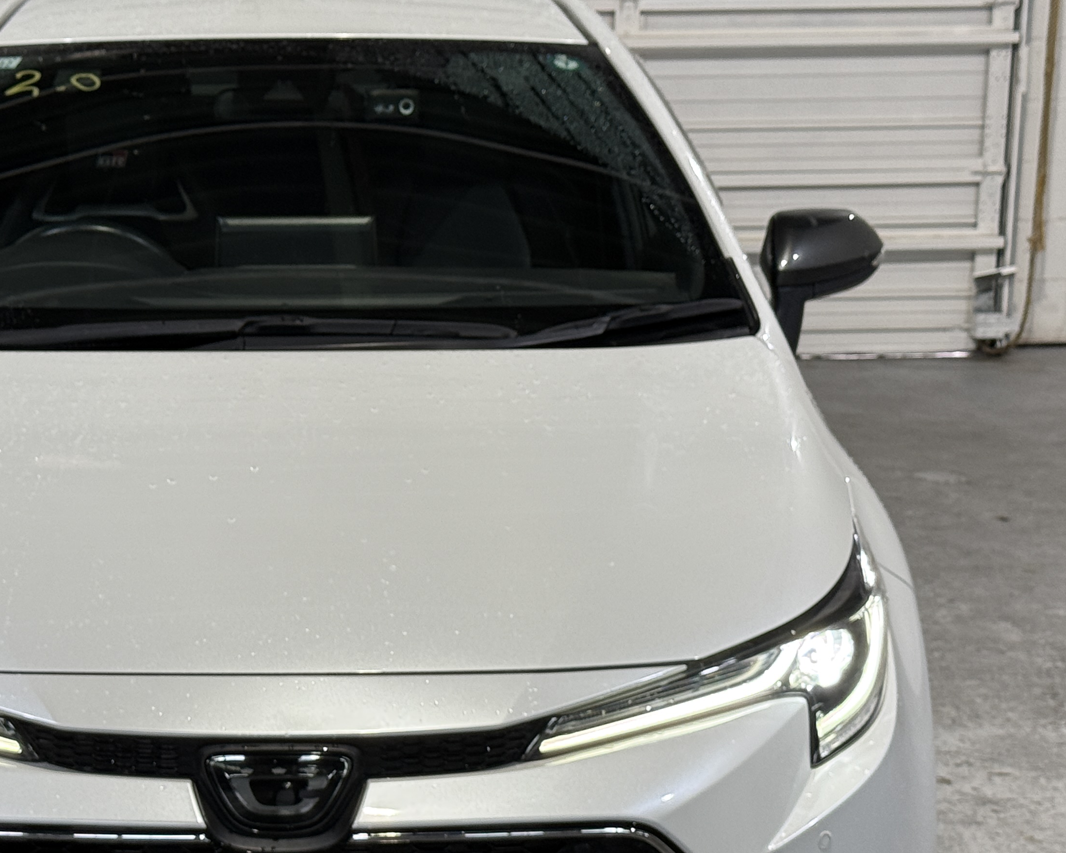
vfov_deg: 17.8
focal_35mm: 86
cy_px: 577
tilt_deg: -13.9
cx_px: 293
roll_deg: +0.3
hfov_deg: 22.1
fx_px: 2713
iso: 64
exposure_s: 1/60
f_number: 1.78
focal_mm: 6.76
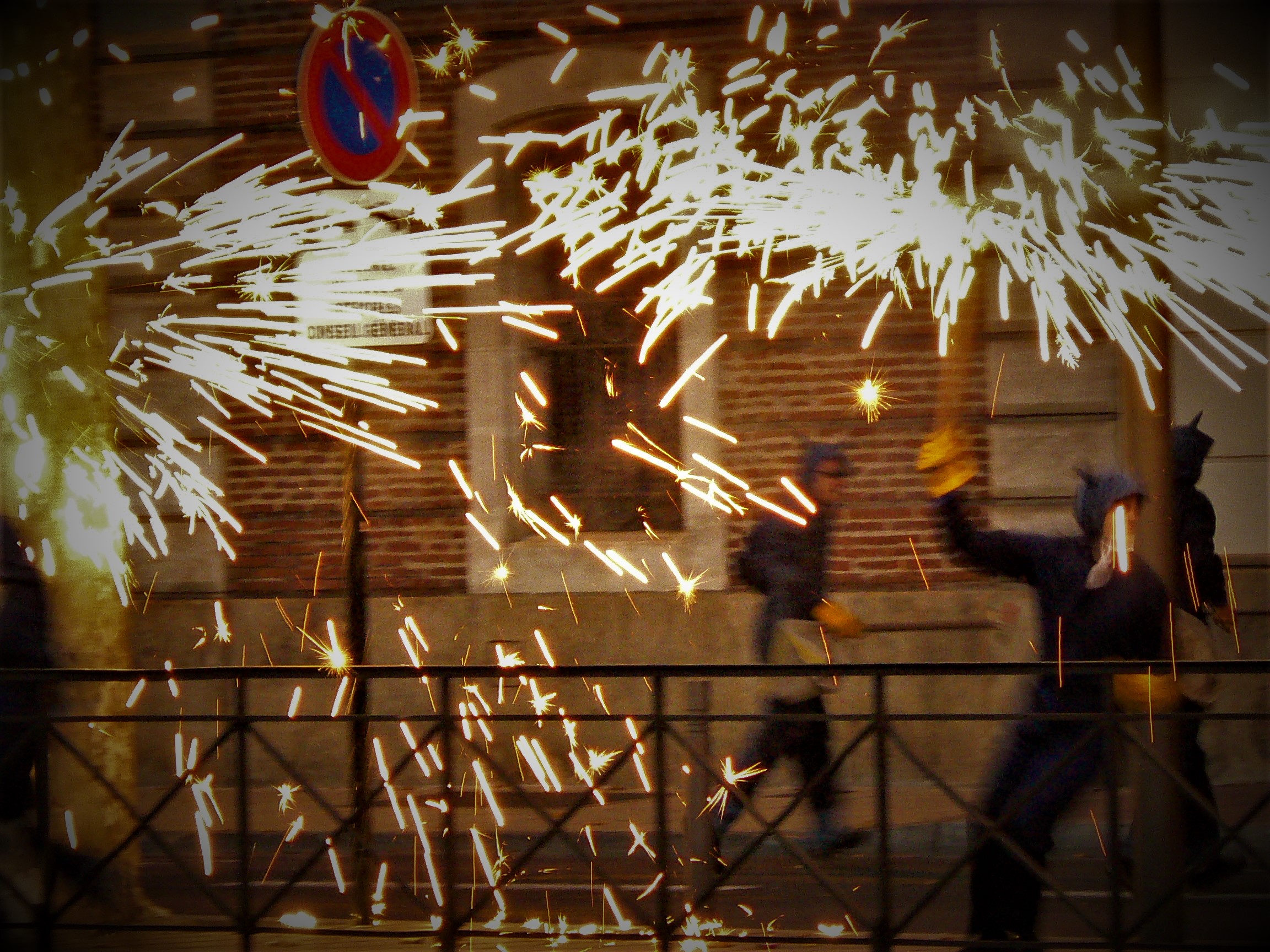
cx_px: 635
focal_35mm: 267
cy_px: 476
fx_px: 9796
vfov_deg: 5.6
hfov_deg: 7.4
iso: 400
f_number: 3.3
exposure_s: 1/15
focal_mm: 36.5
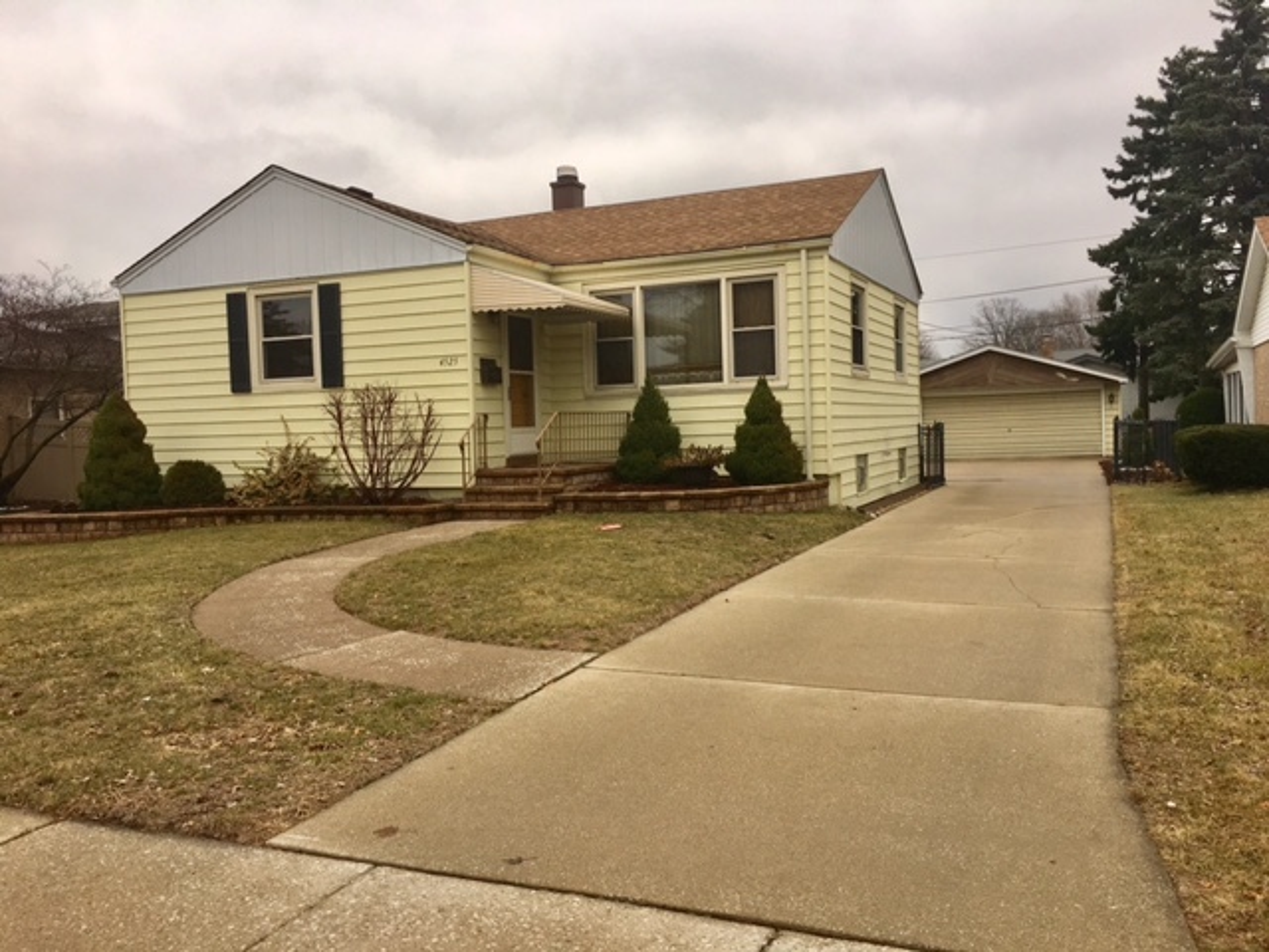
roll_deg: +2.2
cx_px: 634
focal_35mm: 29
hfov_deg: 61.7
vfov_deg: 48.2
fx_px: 1063
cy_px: 476
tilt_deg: -1.3
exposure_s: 1/1261
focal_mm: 4.15
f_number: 2.2
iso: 32
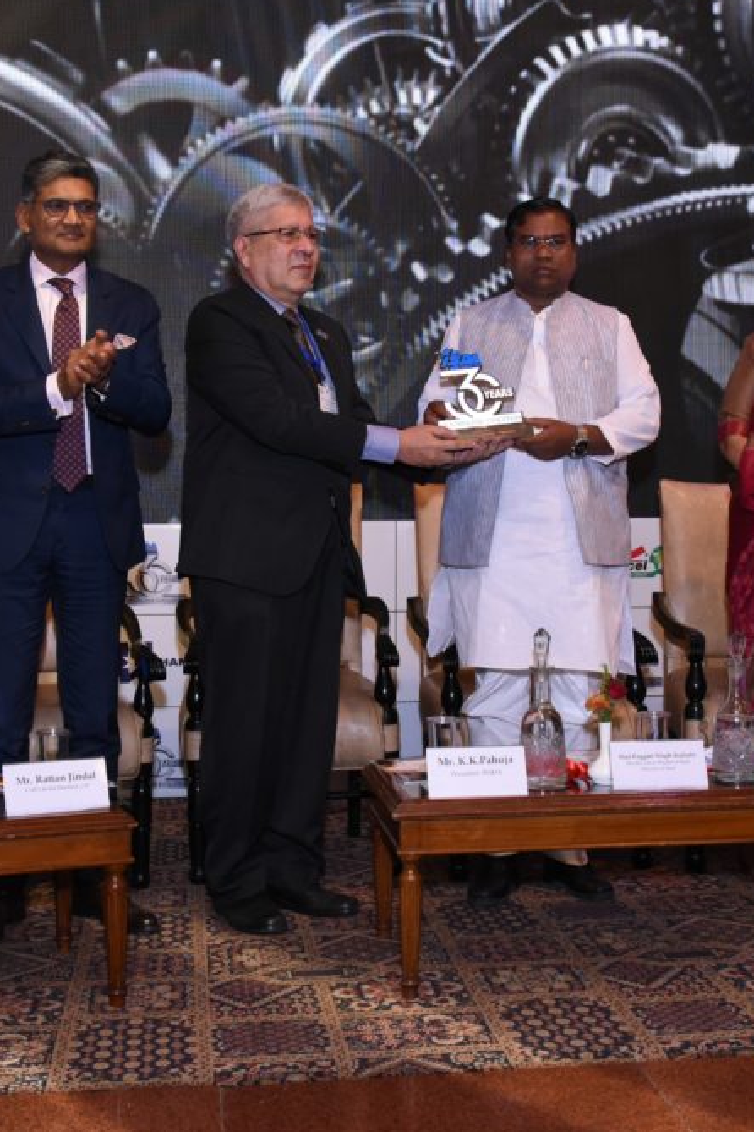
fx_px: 1539
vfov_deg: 40.3
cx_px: 367
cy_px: 558
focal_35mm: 49
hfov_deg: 27.5
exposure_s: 1/125
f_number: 6.3
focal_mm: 32
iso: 3200
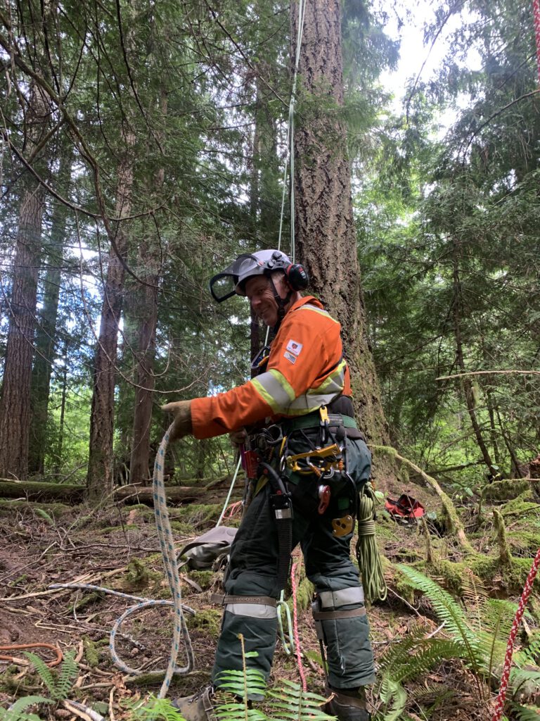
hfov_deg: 53.1
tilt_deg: +11.1
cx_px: 270
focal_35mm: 26
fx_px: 541
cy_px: 360
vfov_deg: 67.3
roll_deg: +1.6
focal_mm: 4.25
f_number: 1.8
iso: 160
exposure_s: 1/60
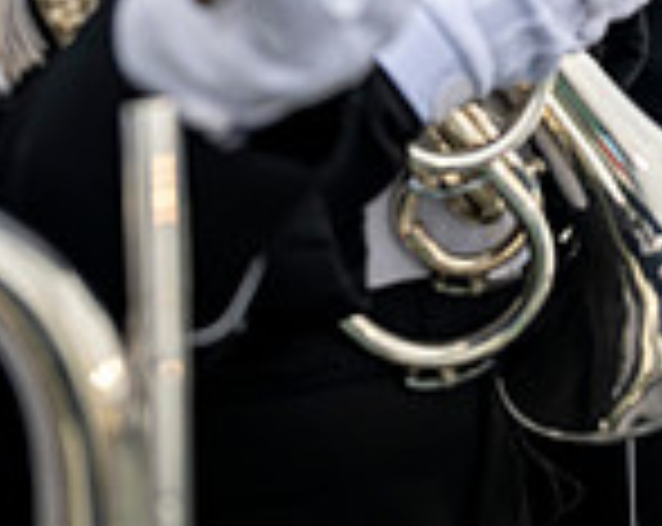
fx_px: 1740
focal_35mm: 89
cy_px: -263
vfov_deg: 15.8
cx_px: 770
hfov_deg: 20.3
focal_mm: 24
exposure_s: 1/500
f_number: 2.8
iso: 160
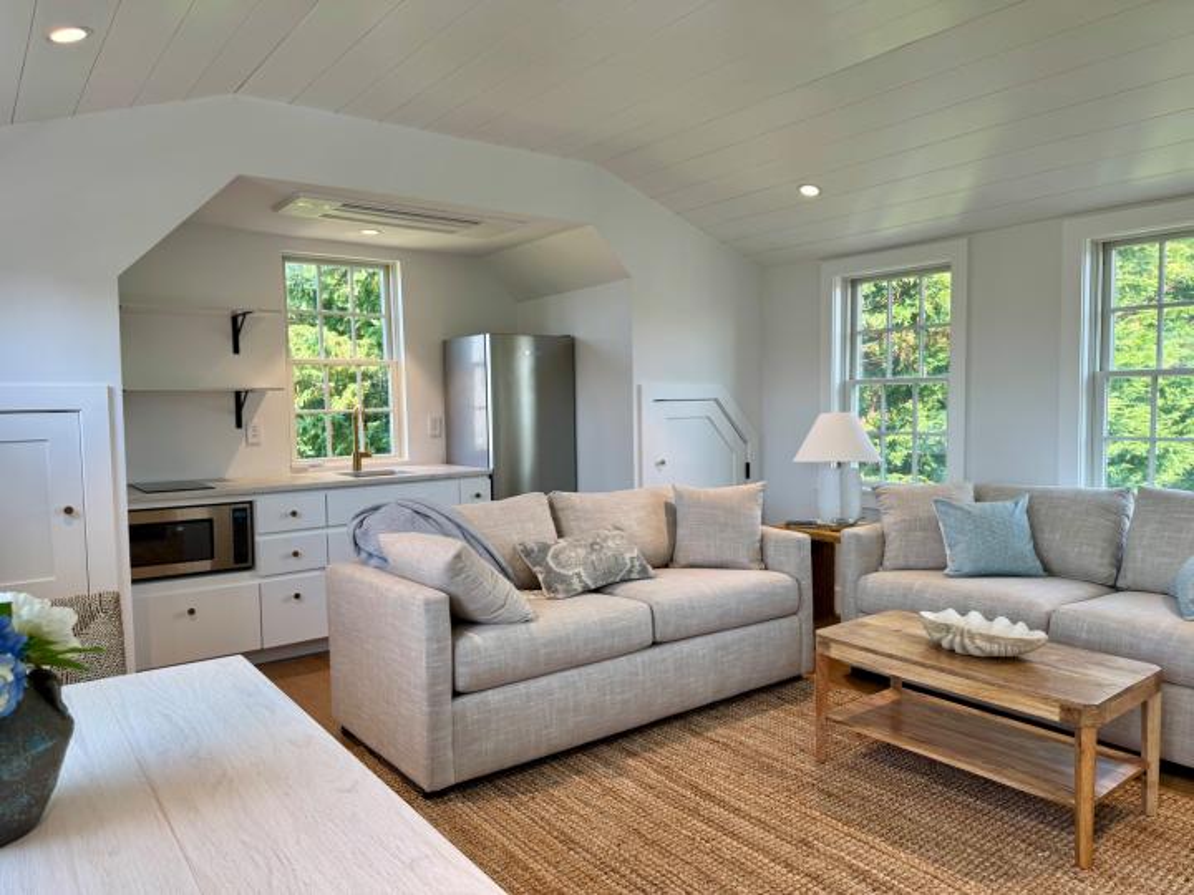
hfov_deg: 71.6
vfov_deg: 56.8
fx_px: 828
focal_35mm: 24
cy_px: 448
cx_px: 597
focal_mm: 6.76
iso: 64
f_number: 1.78
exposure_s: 1/120
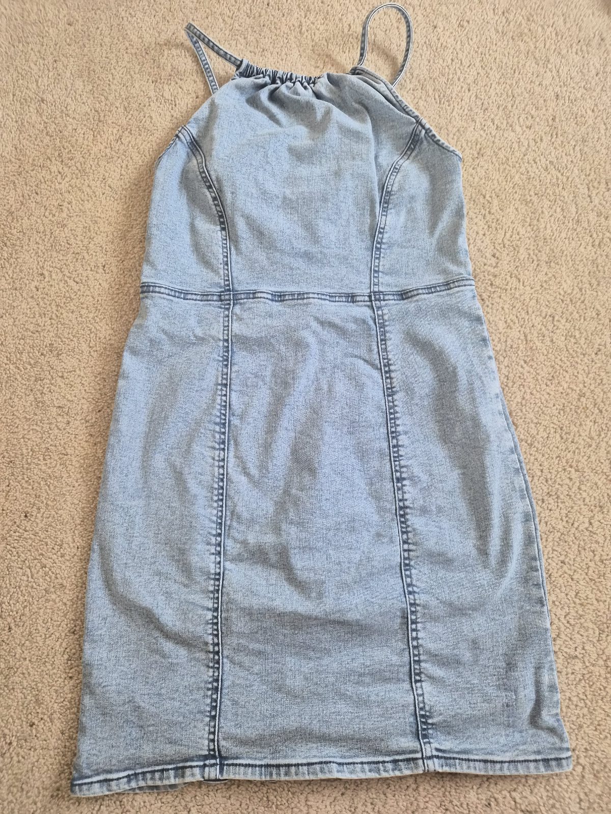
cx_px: 306
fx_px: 541
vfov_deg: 73.9
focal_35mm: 23
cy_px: 407
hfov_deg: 58.9
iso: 400
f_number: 1.8
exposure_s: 1/100
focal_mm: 5.4
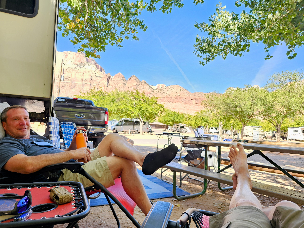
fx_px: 202
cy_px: 114
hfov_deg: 73.9
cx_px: 152
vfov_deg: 58.9
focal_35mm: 23
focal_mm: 6.3
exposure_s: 1/207
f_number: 1.7
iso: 64
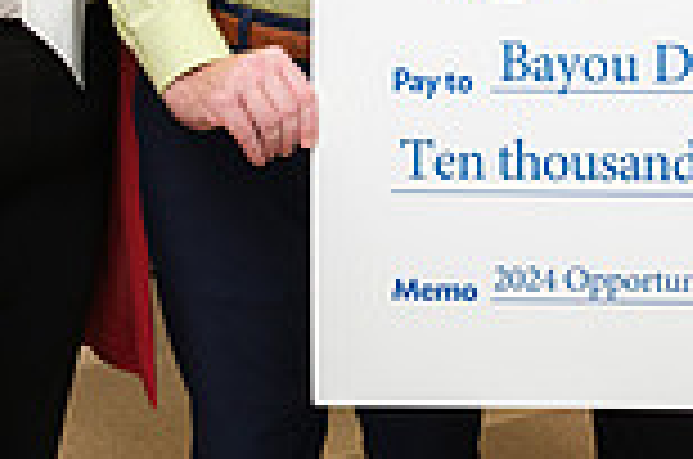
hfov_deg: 18.9
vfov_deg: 12.7
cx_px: 832
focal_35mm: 102
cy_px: -205
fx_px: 1959
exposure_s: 1/125
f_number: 4.5
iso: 400
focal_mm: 18.2
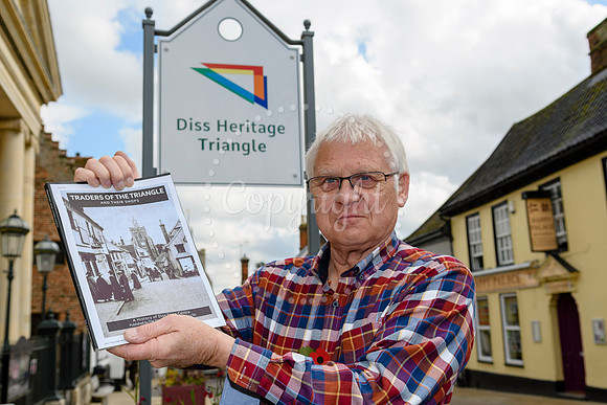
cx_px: 304
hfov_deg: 49.5
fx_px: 658
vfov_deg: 34.2
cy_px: 202
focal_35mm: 39
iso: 100
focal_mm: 26
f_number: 5
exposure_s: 1/250
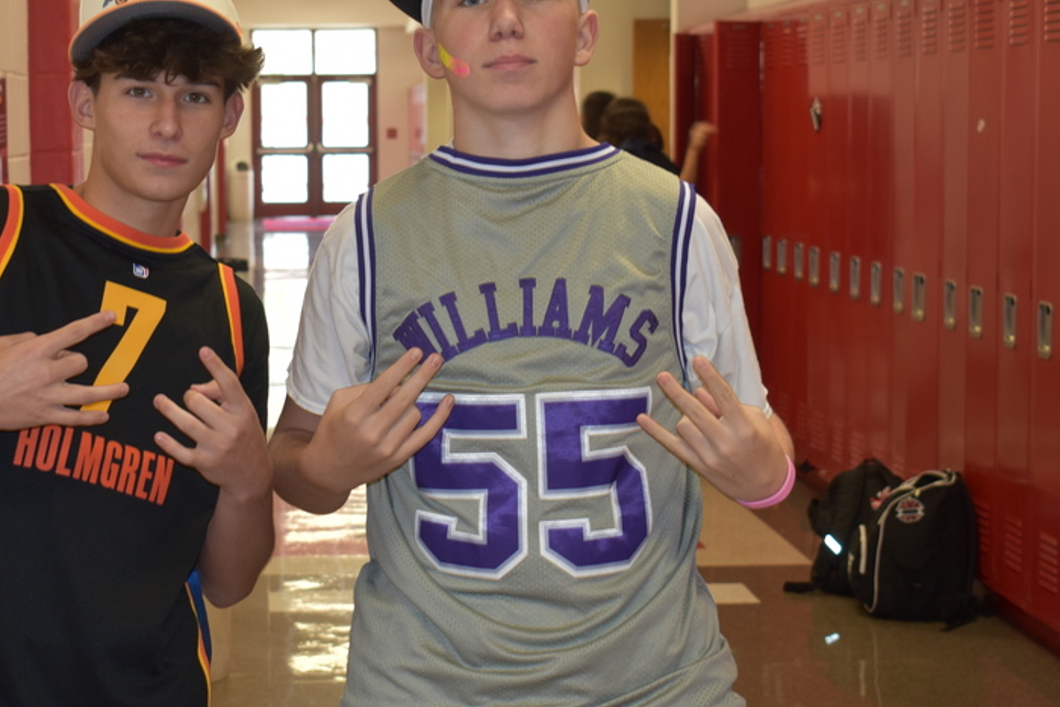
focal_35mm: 79
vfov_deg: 17.3
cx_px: 354
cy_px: 326
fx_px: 2326
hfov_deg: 25.5
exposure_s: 1/30
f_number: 4.8
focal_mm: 36
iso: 360
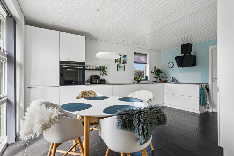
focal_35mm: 17
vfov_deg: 70.4
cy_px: 78
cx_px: 117
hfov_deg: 93.3
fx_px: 110
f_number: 5
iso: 400
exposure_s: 1/125
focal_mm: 17
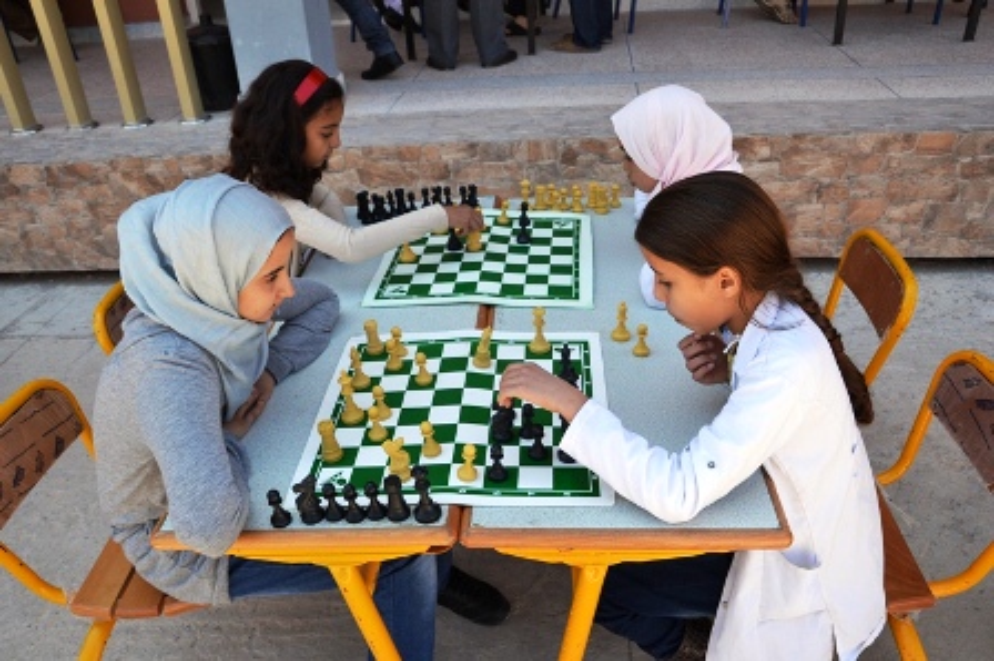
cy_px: 330
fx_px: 745
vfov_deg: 47.9
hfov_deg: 67.4
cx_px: 497
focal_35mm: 27
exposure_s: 1/125
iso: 100
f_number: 5.6
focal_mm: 18
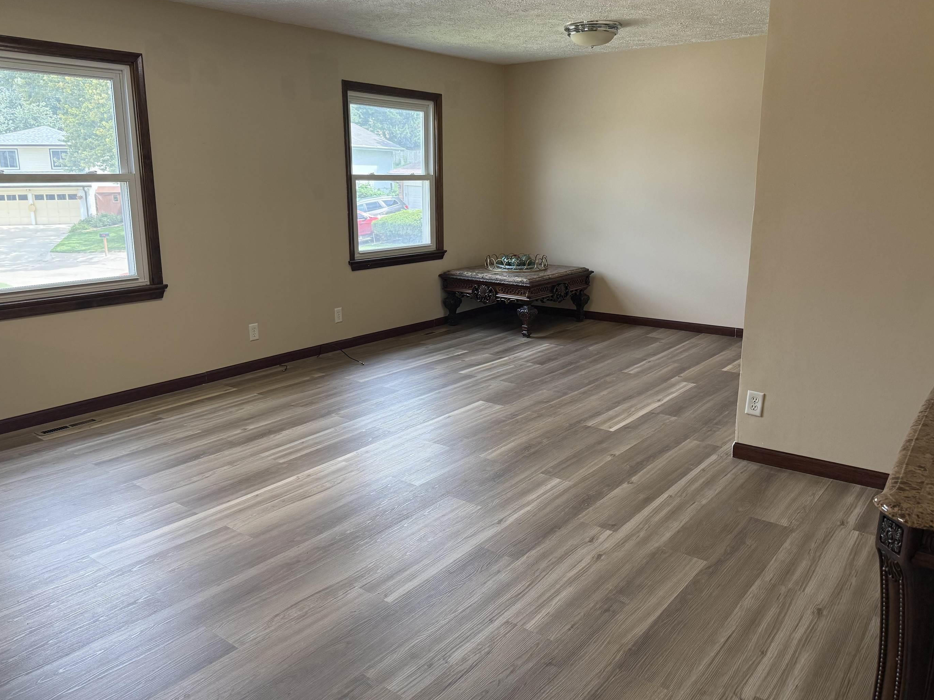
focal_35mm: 27
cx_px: 464
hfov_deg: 65.3
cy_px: 330
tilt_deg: -12.0
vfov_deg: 51.3
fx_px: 728
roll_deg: +0.1
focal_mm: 6.76
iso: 200
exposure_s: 1/169
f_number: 1.78
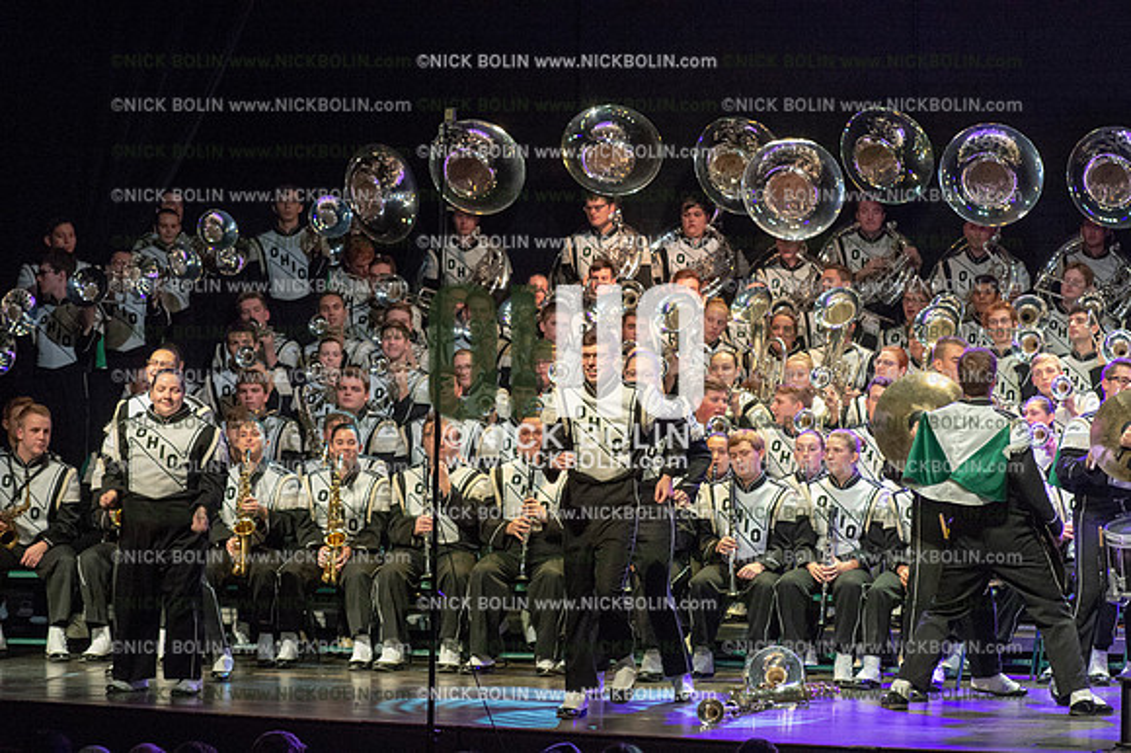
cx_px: 566
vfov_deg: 7.2
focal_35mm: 190
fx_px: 5966
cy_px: 376
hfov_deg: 10.8
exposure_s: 1/200
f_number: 7.1
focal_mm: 190
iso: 8000
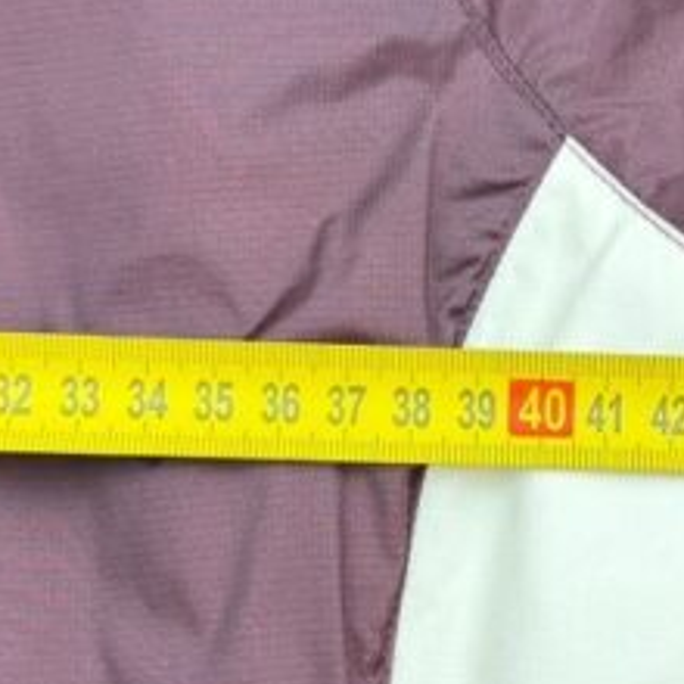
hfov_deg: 22.2
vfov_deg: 22.4
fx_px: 1721
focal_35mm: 77
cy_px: 432
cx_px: 553
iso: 100
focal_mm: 6.76
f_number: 1.78
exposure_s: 1/100
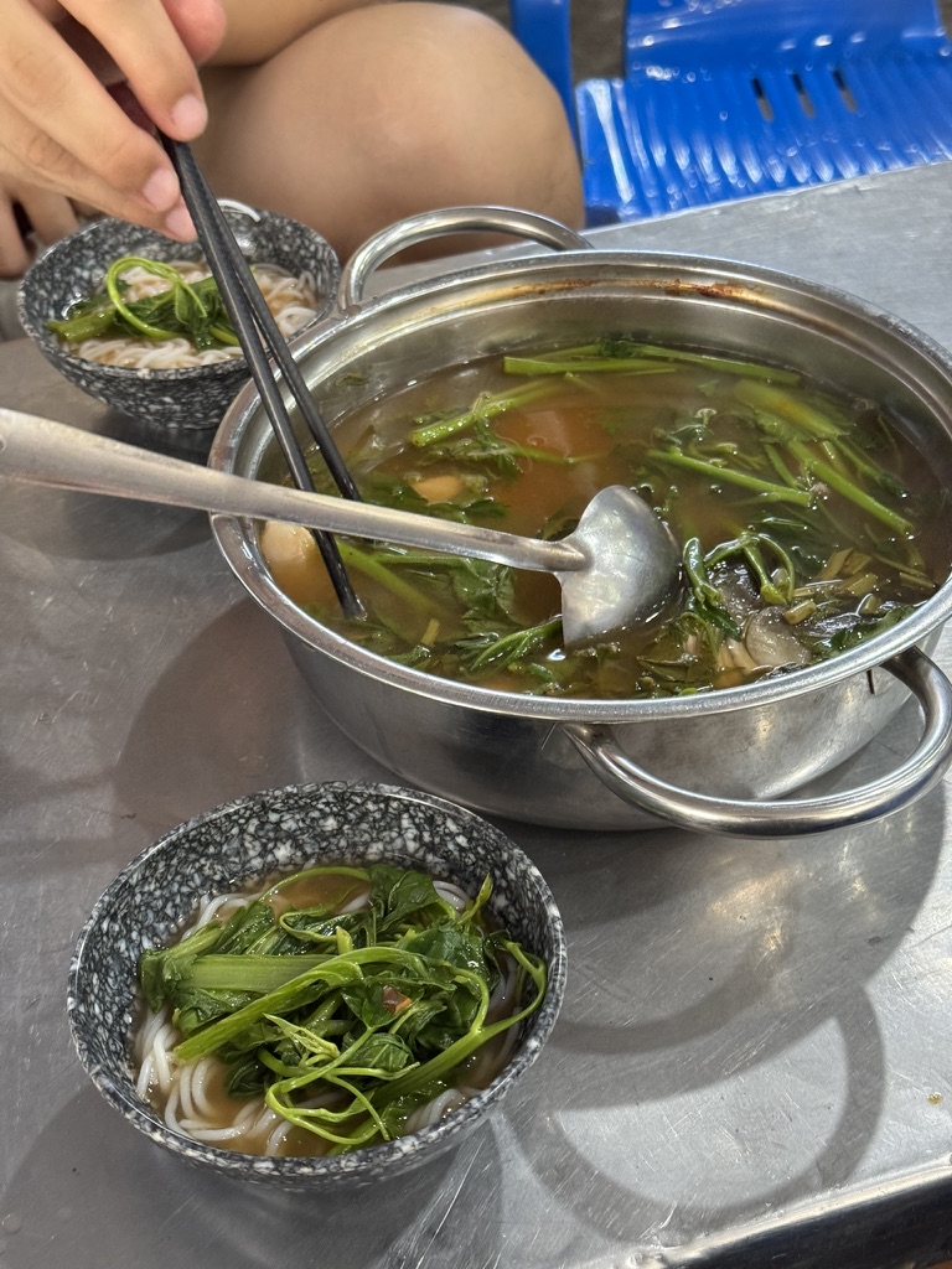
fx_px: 1760
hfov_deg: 30.3
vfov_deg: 39.7
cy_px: 634
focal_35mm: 48
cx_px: 476
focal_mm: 6.76
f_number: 1.78
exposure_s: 1/57
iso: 250
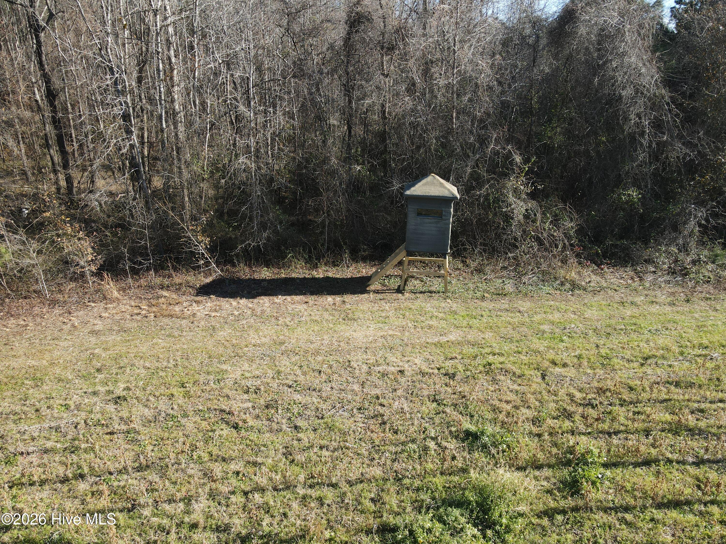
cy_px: 272
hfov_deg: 71.6
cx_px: 363
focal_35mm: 24
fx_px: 503
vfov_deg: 56.8
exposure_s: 1/200
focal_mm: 4.5
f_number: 2.8
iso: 100
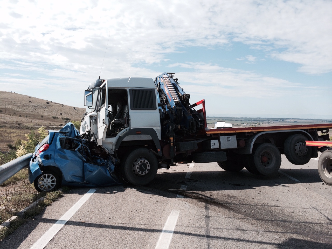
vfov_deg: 46.8
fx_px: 288
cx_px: 166
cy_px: 124
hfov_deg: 60.0
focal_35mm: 30
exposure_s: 1/1786
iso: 32
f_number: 2.2
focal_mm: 4.12
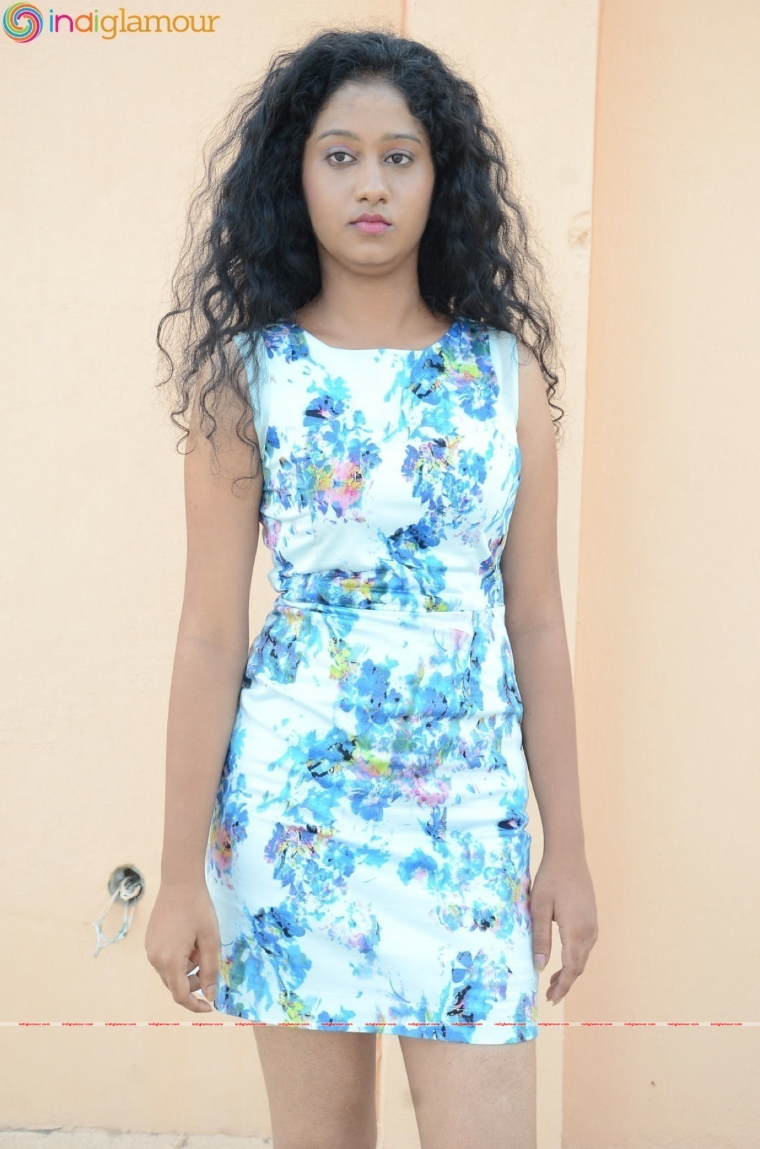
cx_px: 380
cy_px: 574
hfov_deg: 18.8
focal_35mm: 72
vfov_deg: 28.1
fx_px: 2291
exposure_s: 1/125
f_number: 5.6
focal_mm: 48
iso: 500
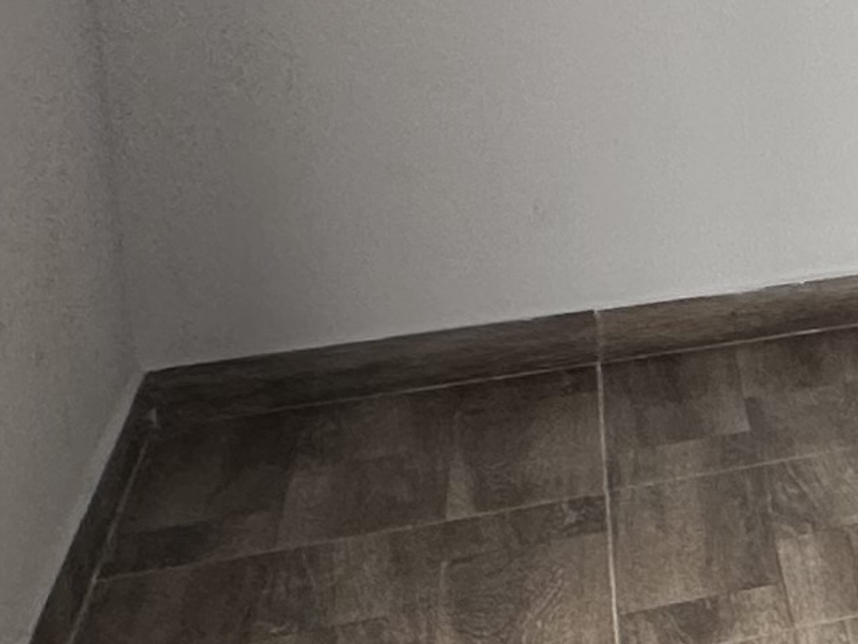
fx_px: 2182
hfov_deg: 14.5
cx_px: 2061
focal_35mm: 88
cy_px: -64
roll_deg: -2.5
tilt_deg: -9.3
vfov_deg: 16.3
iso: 64
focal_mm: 2.22
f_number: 2.2
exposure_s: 1/99
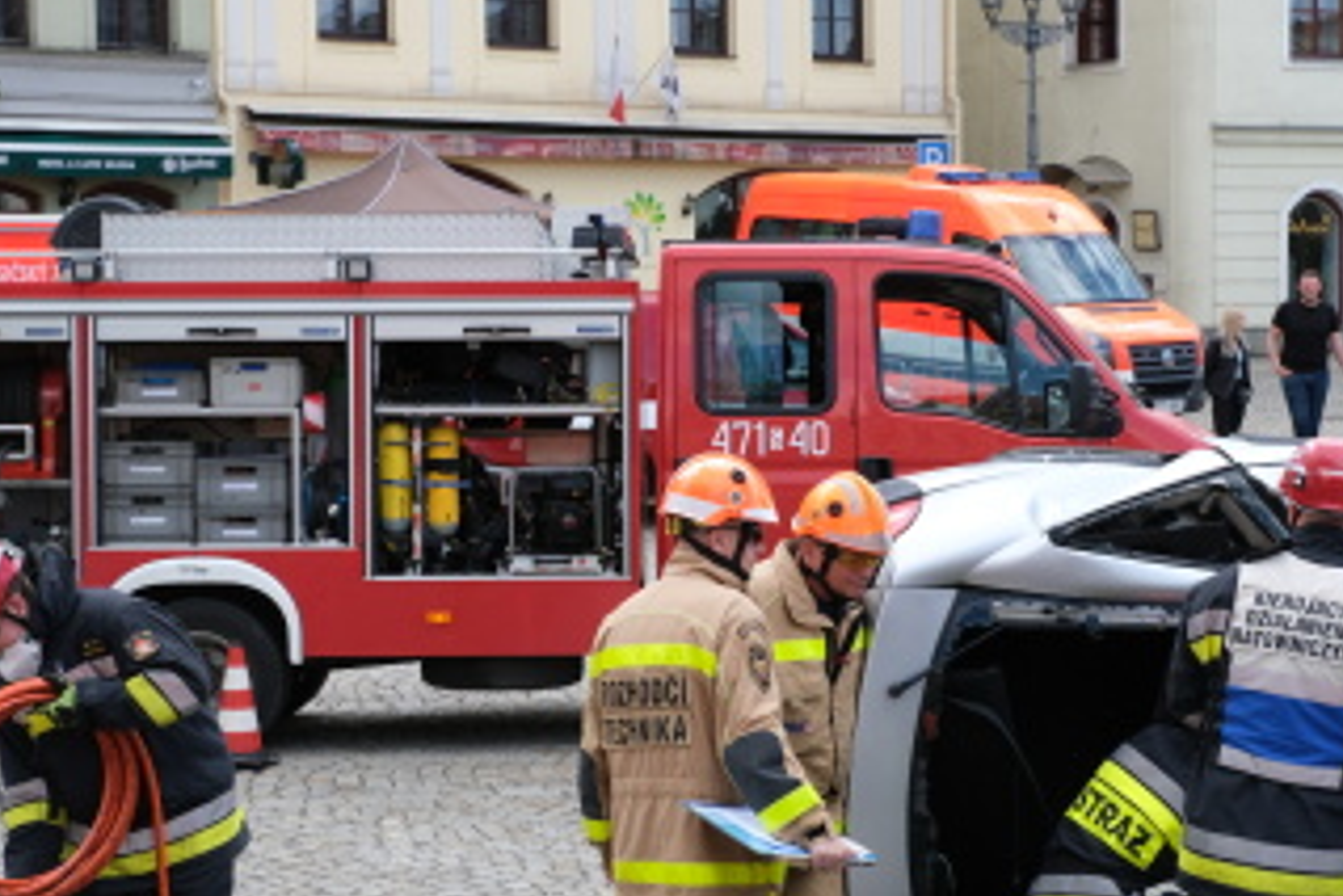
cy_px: 507
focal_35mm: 72
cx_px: 707
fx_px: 2687
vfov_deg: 18.9
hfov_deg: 28.1
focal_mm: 30.9
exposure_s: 1/170
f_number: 9
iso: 400
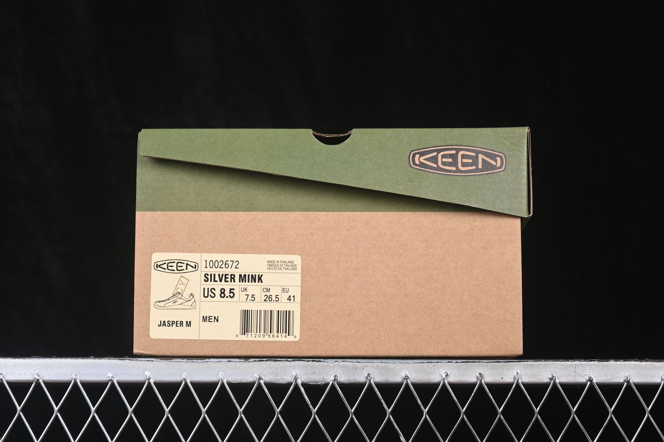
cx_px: 332
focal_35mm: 75
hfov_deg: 27.0
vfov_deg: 18.2
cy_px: 221
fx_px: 1383
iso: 160
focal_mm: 50
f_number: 6.3
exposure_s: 1/60
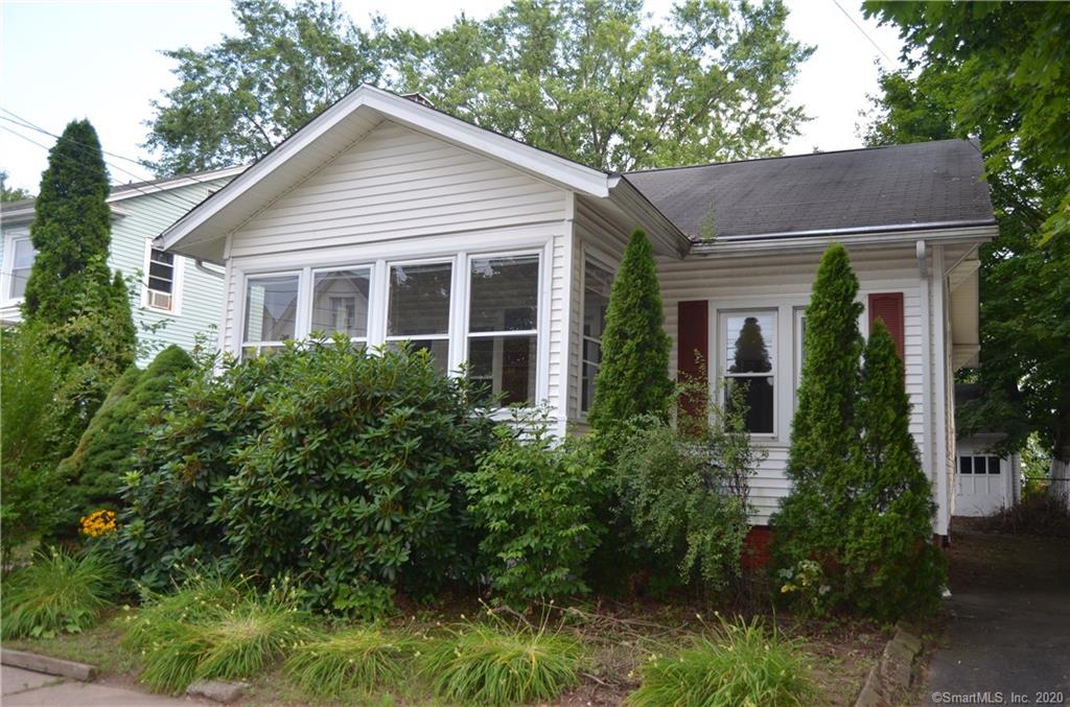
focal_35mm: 30
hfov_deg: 62.1
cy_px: 354
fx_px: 889
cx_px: 535
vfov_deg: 43.4
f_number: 3.5
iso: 100
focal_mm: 20
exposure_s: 1/125
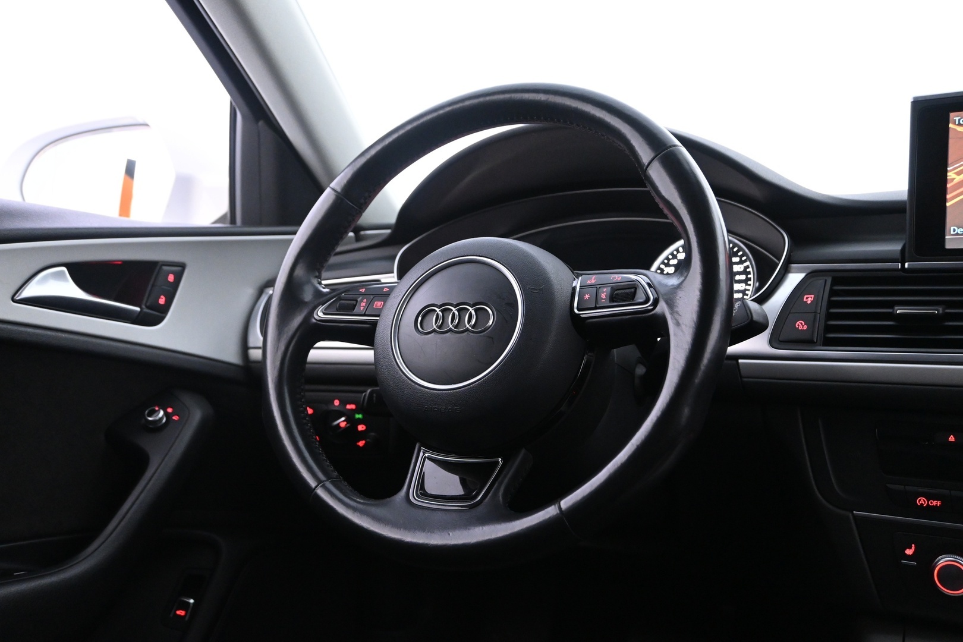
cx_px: 482
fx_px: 843
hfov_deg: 59.5
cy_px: 321
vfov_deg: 41.7
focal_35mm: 32
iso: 3200
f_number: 4
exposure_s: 1/25
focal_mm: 21
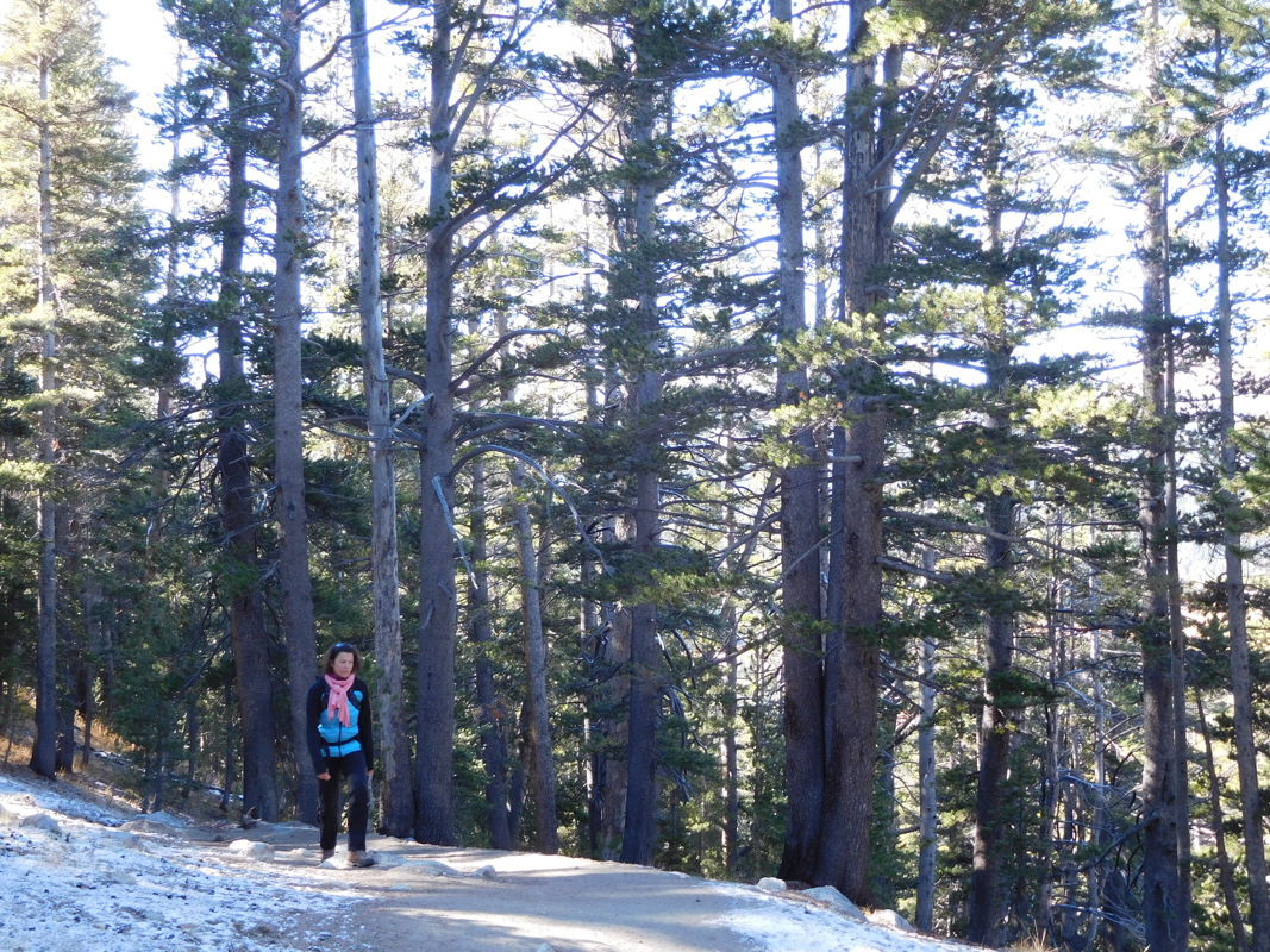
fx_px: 1651
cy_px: 476
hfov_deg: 42.1
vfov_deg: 32.2
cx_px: 635
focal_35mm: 45
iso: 125
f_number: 4
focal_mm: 8
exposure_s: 1/50
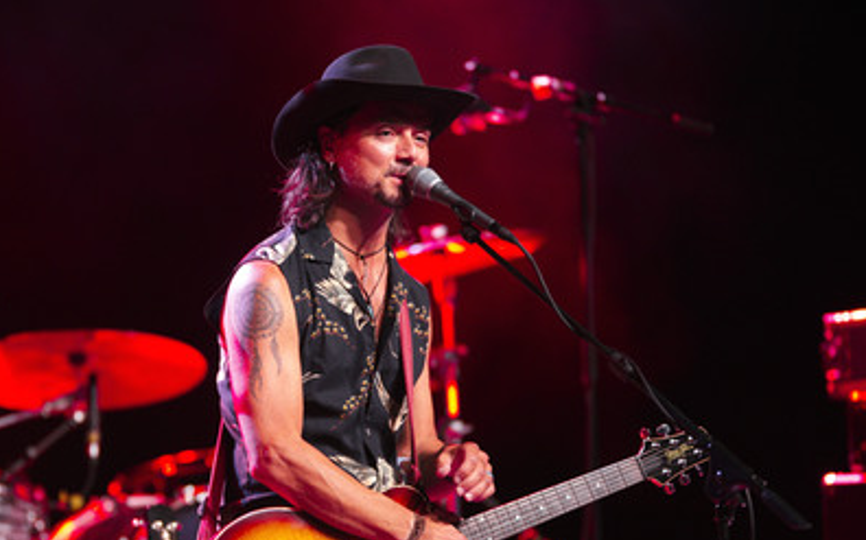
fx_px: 6840
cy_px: 324
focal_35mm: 290
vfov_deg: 4.5
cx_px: 452
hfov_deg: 7.2
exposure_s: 1/100
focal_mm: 250
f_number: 2.8
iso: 1600
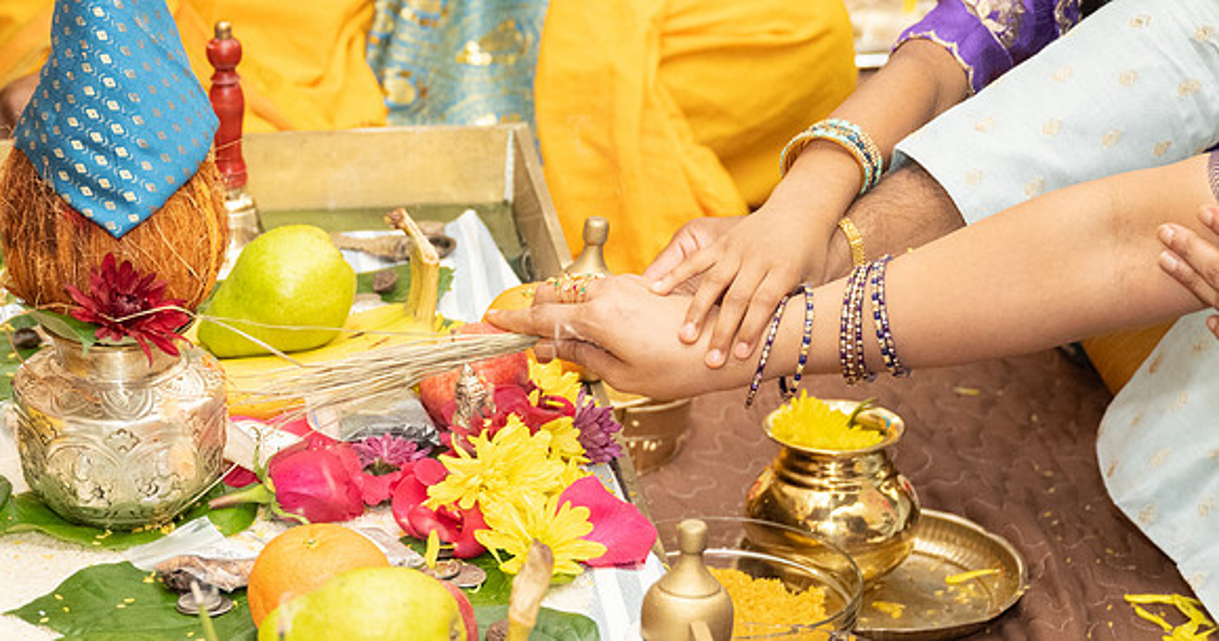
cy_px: 276
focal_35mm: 125
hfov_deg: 17.3
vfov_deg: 9.2
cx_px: 305
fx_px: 3989
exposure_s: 1/160
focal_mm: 56
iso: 1000
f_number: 3.2
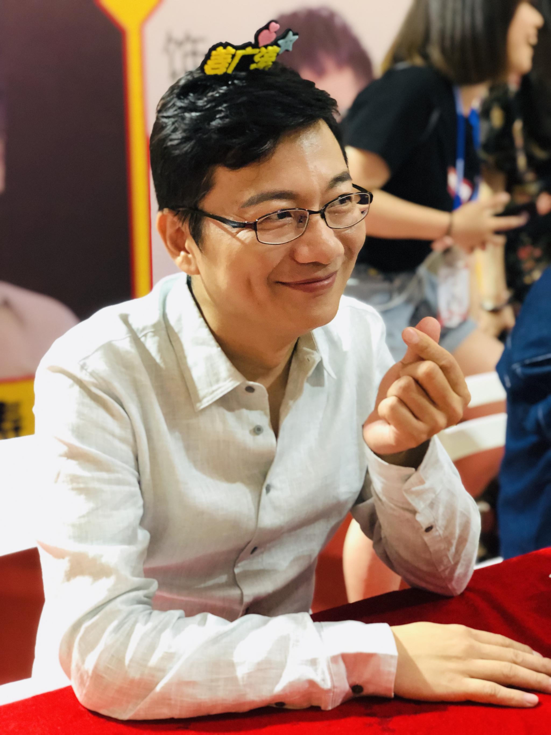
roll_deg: +1.7
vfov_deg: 36.8
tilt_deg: -12.5
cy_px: 368
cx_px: 276
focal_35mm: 52
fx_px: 1104
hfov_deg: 28.0
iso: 200
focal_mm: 6
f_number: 2.4
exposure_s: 1/8
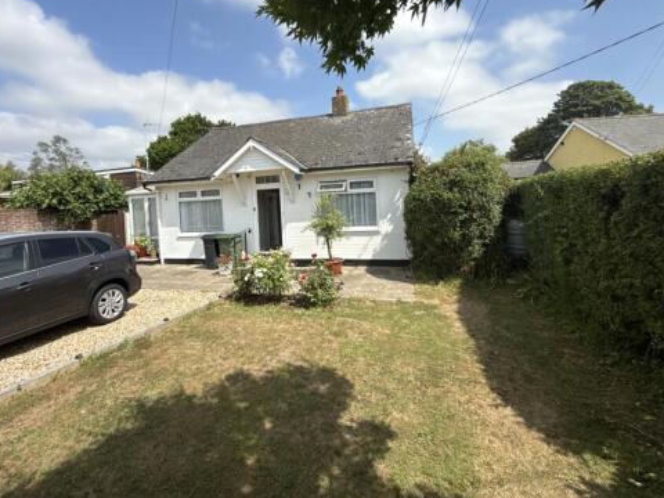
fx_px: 326
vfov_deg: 74.4
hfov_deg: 91.0
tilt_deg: -1.6
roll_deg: +3.1
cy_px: 215
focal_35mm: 17
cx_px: 327
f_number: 2.2
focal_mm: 2.22
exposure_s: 1/2506
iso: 50
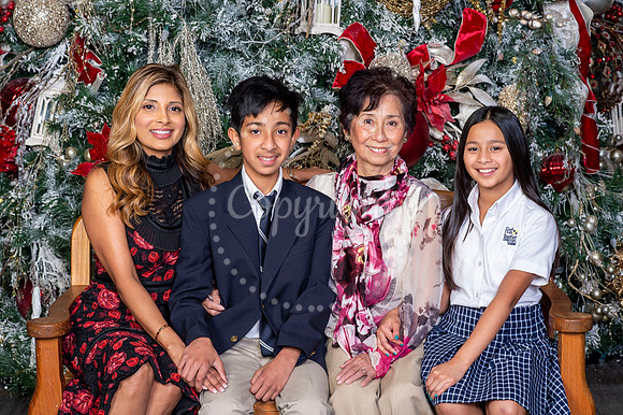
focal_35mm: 85
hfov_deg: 23.9
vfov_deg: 16.1
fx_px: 1470
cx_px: 312
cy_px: 208
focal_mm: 85
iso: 400
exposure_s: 1/125
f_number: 8
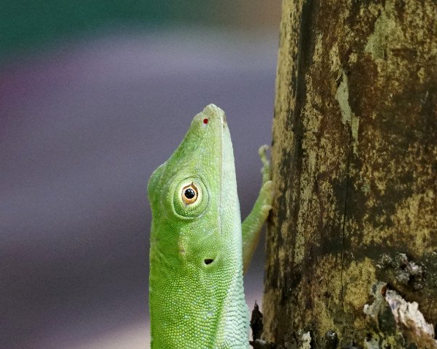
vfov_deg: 1.9
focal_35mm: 794
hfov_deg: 2.4
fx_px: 10268
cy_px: 351
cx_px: 184
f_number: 6.3
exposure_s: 1/400
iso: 3200
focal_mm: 225
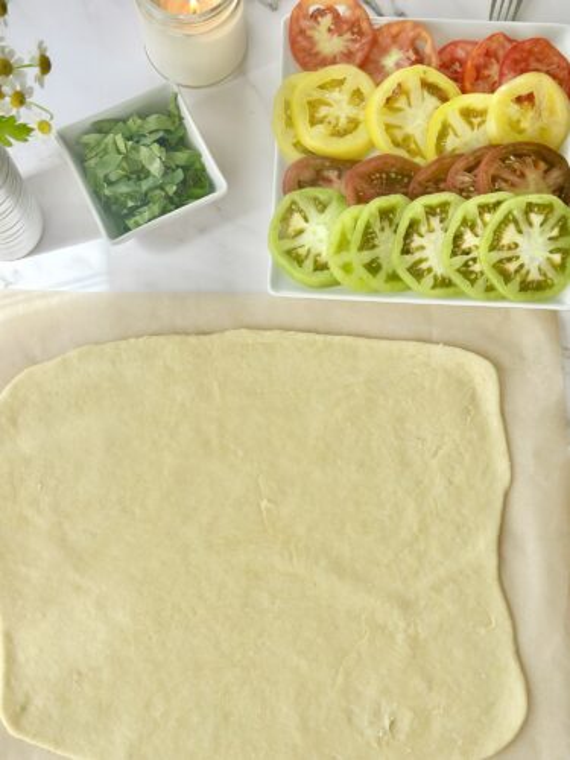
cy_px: 380
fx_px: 1054
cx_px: 285
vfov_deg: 39.7
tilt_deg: -77.3
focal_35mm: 48
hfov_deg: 30.3
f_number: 1.78
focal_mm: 6.86
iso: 80
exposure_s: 1/704
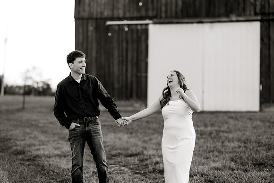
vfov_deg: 16.1
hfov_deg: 23.9
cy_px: 92
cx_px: 137
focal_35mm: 85
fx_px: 647
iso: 200
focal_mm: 85
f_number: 1.8
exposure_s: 1/100
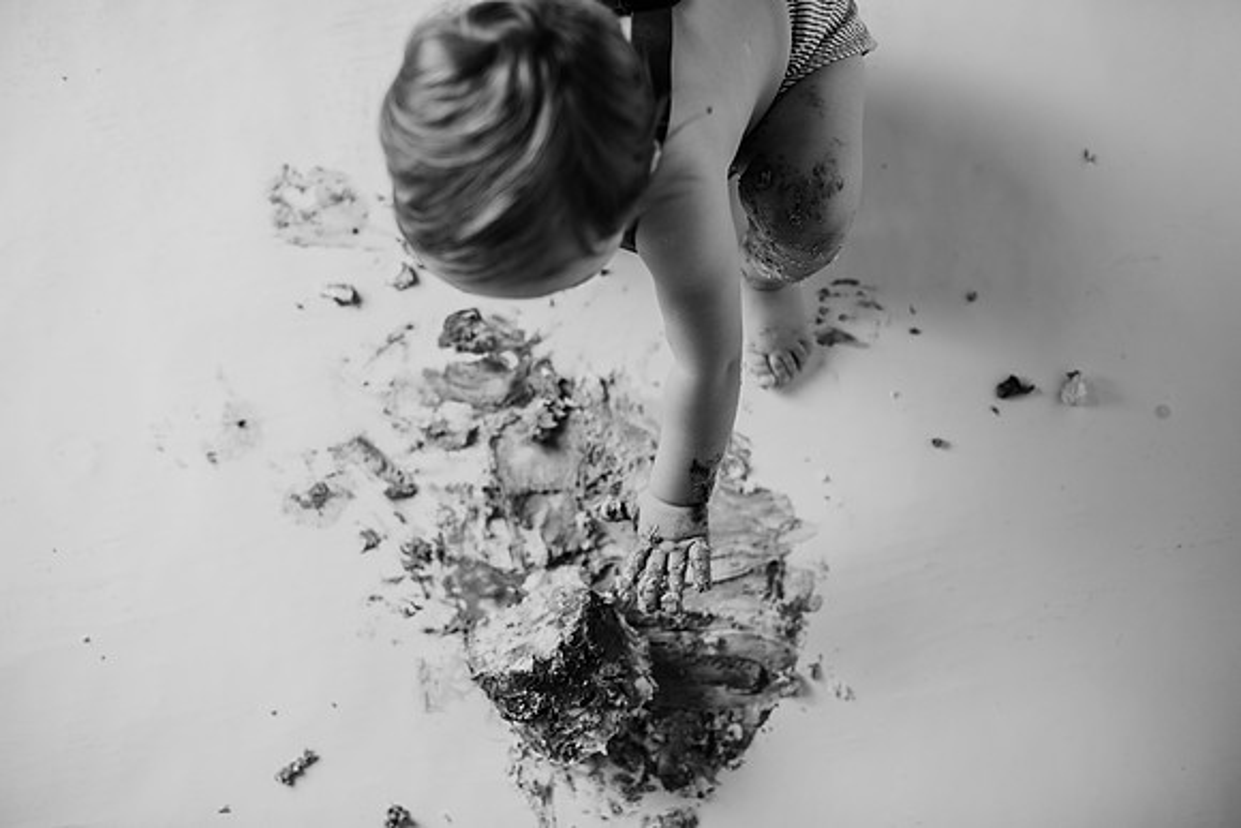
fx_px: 1724
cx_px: 620
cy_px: 414
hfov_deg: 39.6
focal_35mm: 50
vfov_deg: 27.0
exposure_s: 1/160
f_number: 2.2
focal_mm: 50
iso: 100
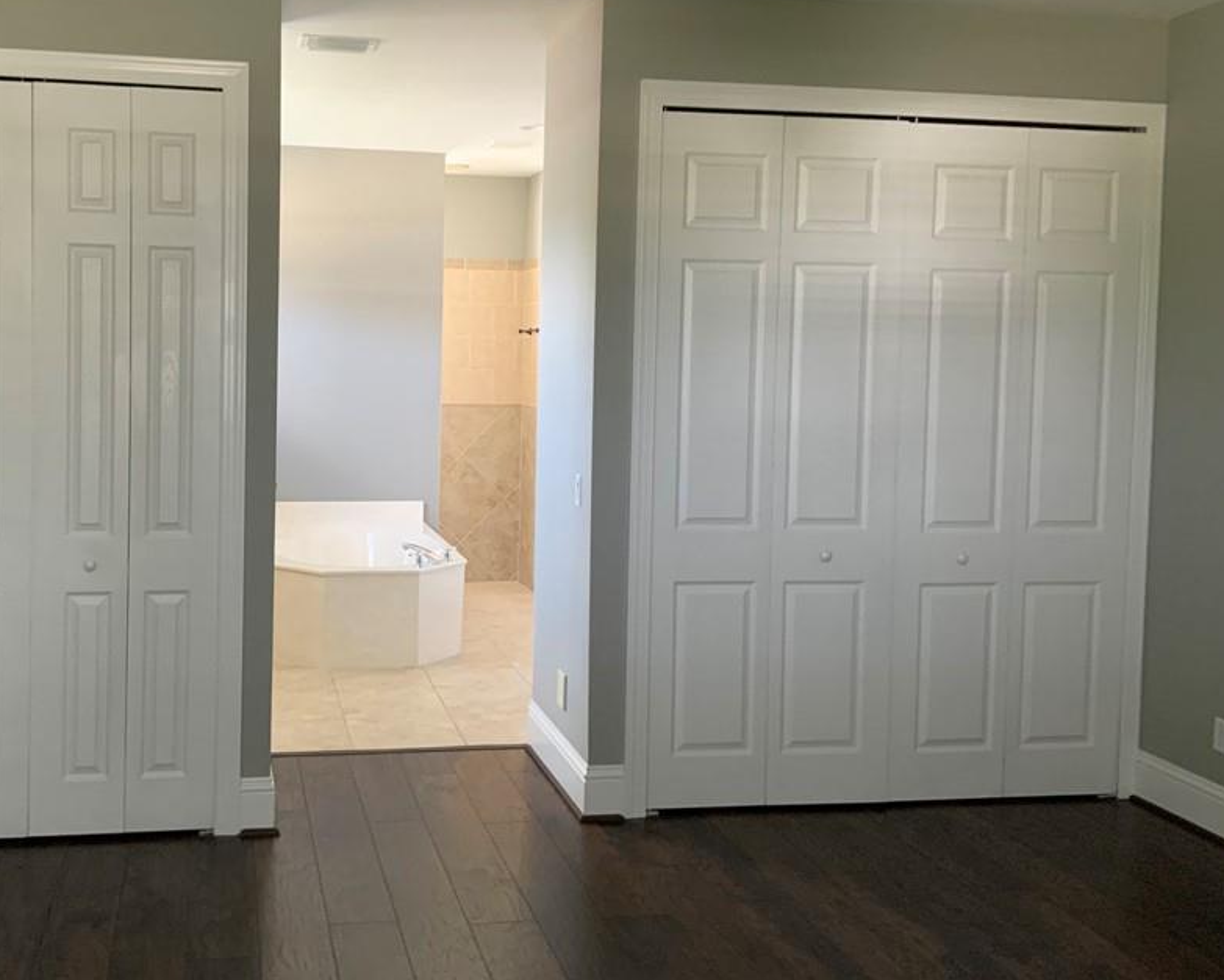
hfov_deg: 48.5
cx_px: 444
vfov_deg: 40.0
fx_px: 1341
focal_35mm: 37
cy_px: 408
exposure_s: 1/60
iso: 160
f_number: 1.8
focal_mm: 3
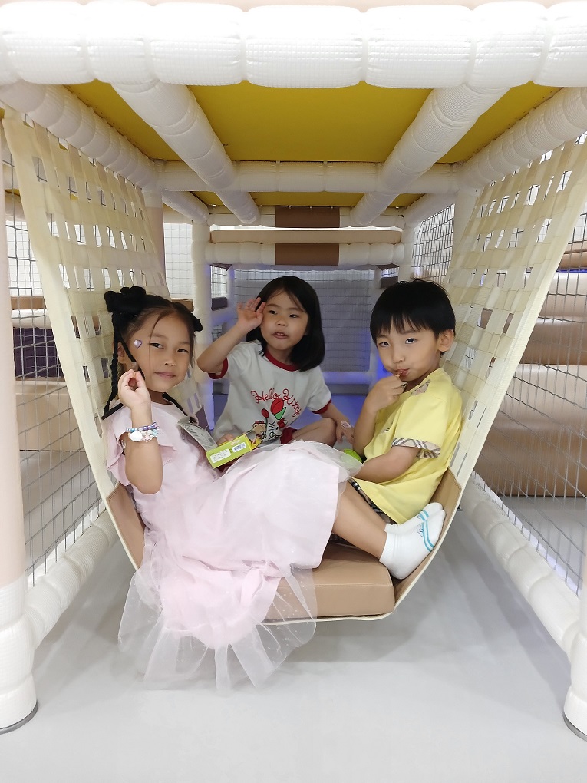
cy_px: 392
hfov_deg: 51.4
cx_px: 294
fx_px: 610
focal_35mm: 27
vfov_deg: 65.3
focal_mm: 4
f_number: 1.8
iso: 250
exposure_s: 1/40
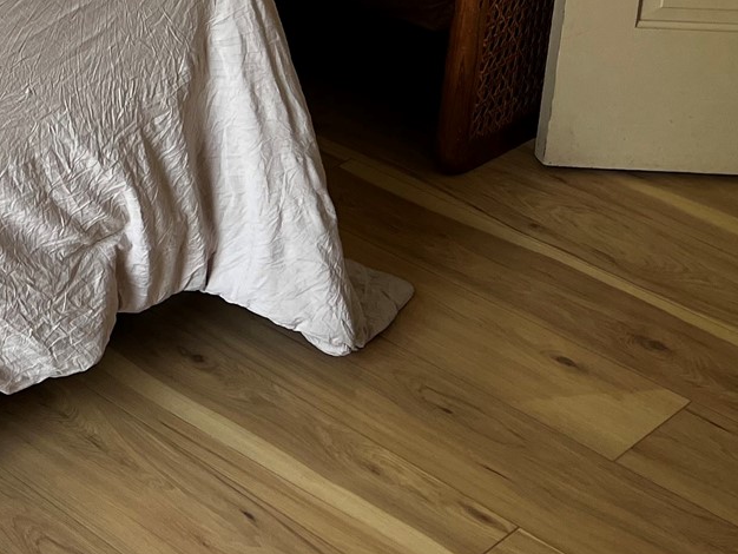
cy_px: -322
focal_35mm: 85
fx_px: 1813
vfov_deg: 15.7
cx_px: -365
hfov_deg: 19.9
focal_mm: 5.7
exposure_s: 1/121
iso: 40
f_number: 1.5
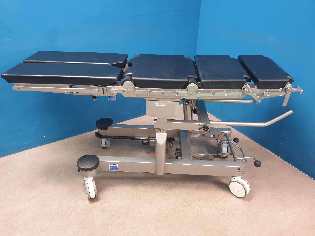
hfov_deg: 67.3
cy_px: 118
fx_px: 237
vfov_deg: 53.1
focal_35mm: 26
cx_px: 158
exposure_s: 1/50
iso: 320
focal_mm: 4.3
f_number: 1.5
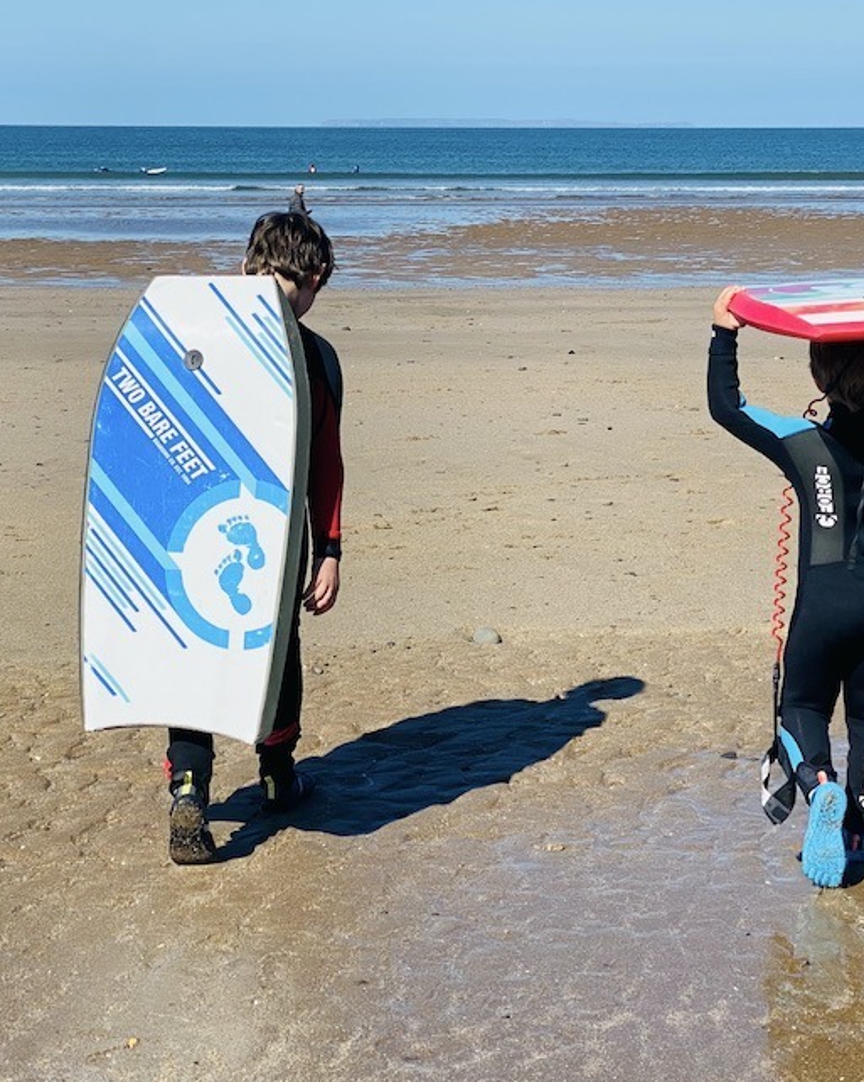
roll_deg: -0.1
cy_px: 511
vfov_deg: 23.6
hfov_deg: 18.9
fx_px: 2591
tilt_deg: -9.0
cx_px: 431
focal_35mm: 81
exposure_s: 1/2083
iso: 20
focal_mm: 6
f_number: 2
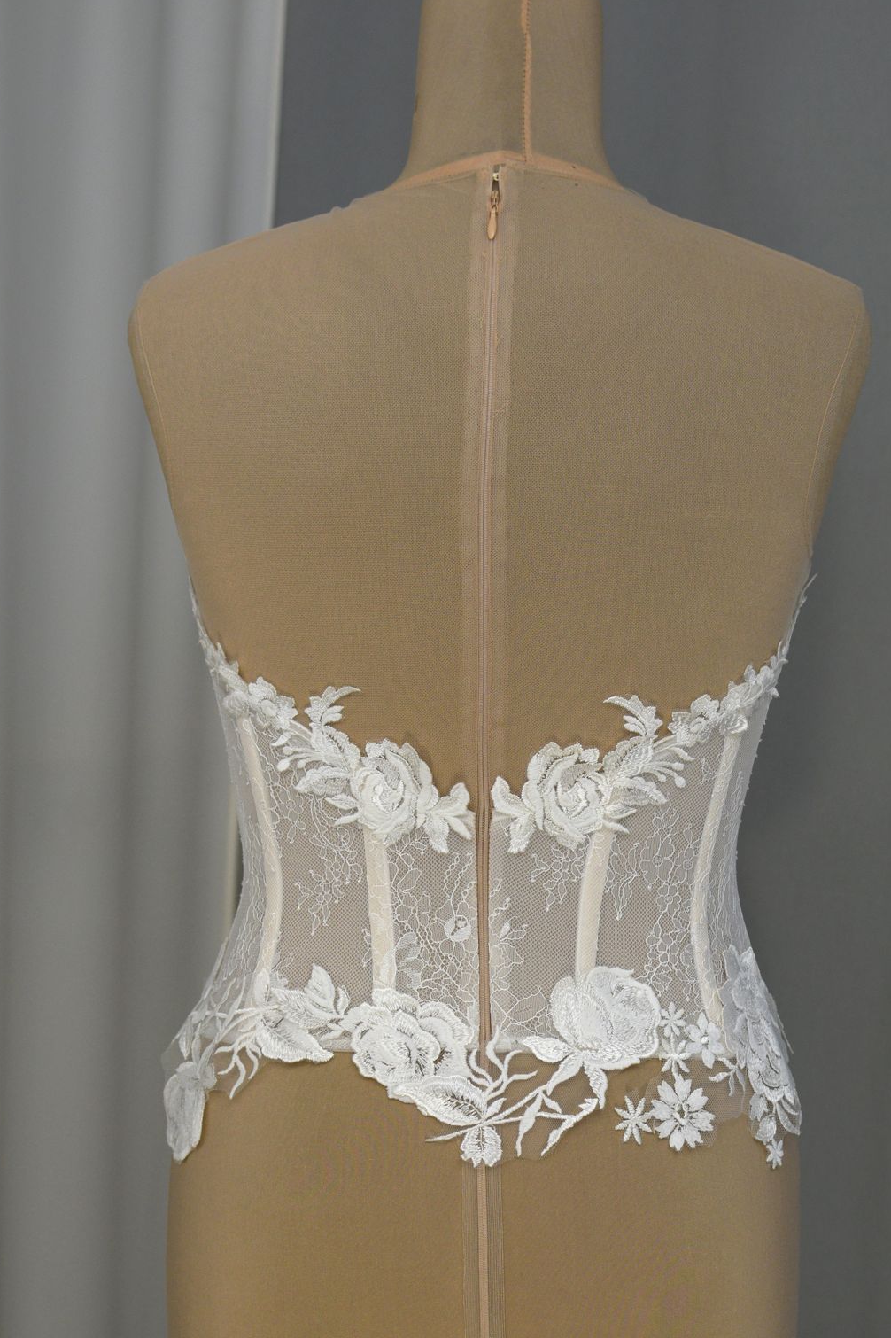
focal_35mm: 63
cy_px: 774
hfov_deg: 21.7
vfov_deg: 32.0
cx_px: 490
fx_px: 2325
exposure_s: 1/80
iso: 400
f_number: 4.5
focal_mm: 35
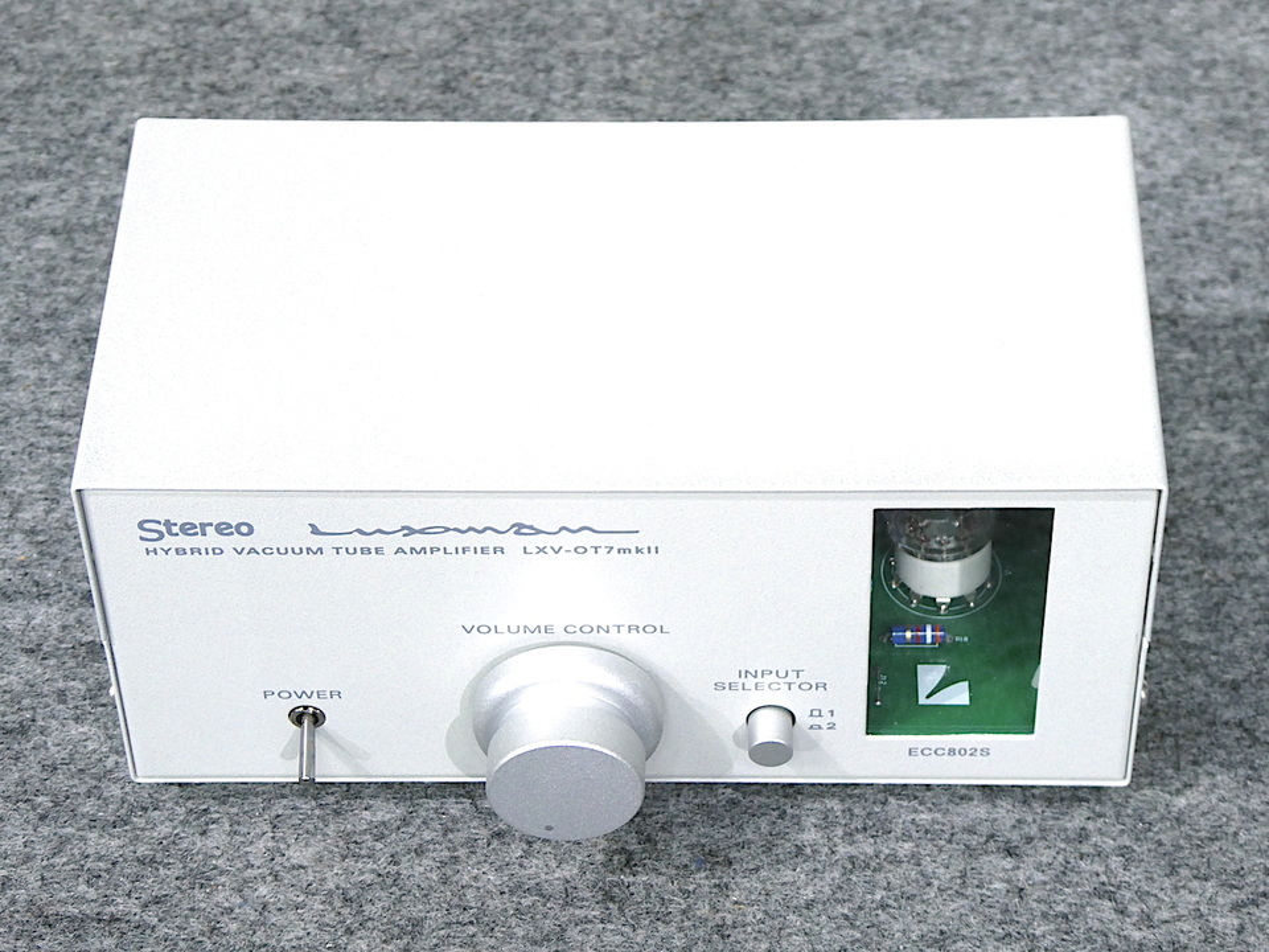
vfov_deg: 16.4
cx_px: 634
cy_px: 476
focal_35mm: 90
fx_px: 3299
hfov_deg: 21.8
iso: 200
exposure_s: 1/8
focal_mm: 16.1
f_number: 4.9
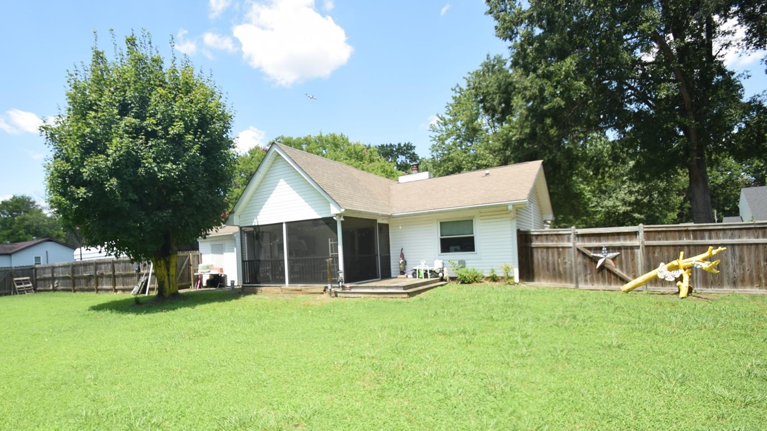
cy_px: 227
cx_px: 311
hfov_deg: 88.6
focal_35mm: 19
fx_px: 386
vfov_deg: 58.3
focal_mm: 10
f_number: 8
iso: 100
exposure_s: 1/200
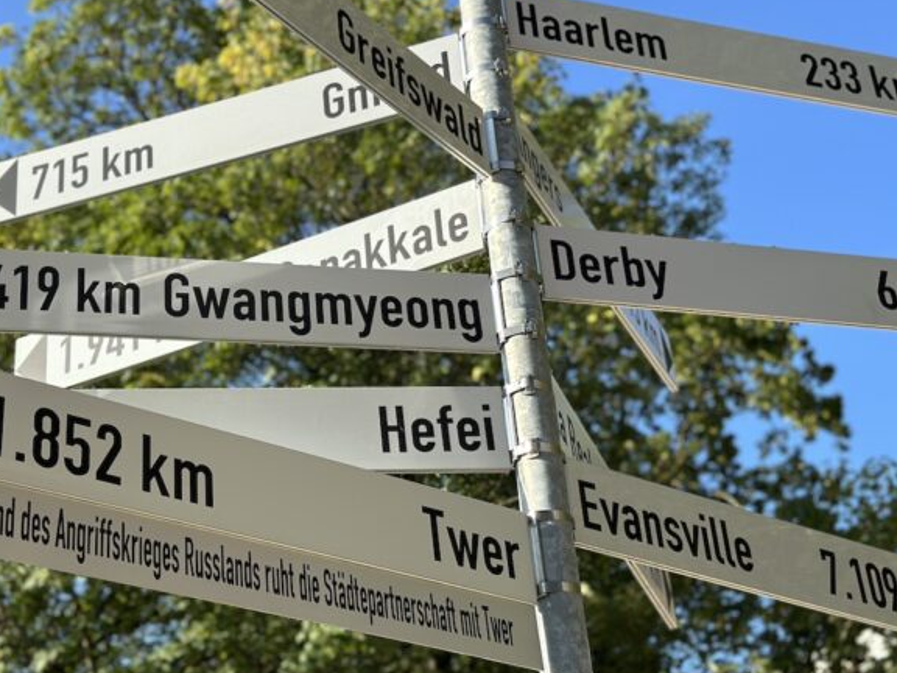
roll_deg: +3.9
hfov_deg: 30.1
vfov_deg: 22.9
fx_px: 1658
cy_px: 330
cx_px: 315
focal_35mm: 64
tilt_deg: +28.7
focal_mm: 6.86
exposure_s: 1/1695
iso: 80
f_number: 1.78
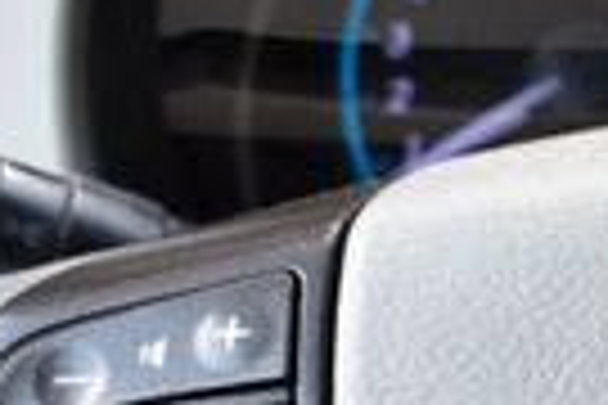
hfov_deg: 10.7
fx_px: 3012
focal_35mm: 178
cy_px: 868
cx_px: 1171
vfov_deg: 7.3
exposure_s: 1/40
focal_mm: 25
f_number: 7.1
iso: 400
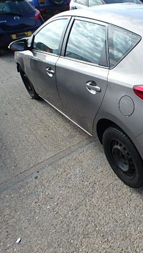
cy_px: 126
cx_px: 150
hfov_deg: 33.8
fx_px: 209
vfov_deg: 62.6
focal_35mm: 31
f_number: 3.5
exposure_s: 1/640
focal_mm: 3.7
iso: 125
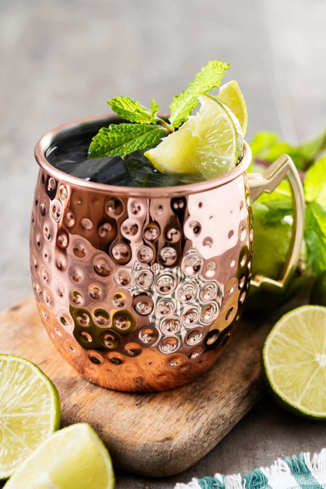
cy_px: 244
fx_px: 1222
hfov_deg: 15.2
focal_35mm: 90
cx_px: 163
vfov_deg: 22.6
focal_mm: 60
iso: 100
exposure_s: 1/200
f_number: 4.5
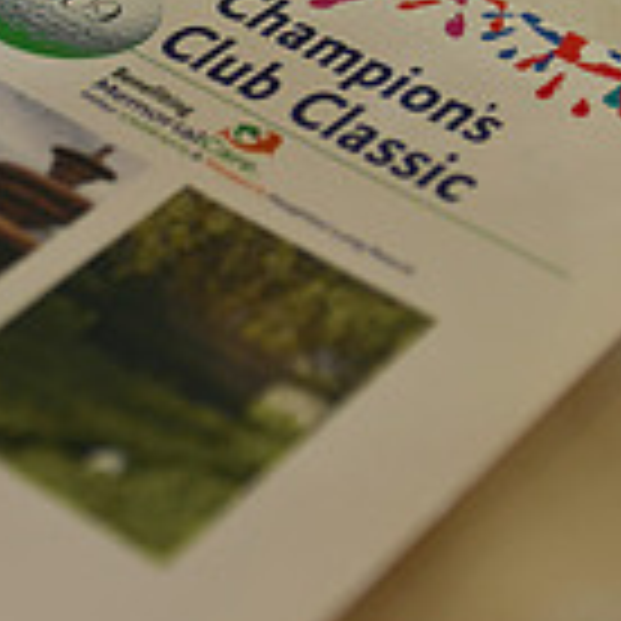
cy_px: 117
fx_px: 2699
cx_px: 36
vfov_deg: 13.1
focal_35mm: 133
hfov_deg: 13.0
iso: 800
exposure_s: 1/100
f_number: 3.2
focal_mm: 48
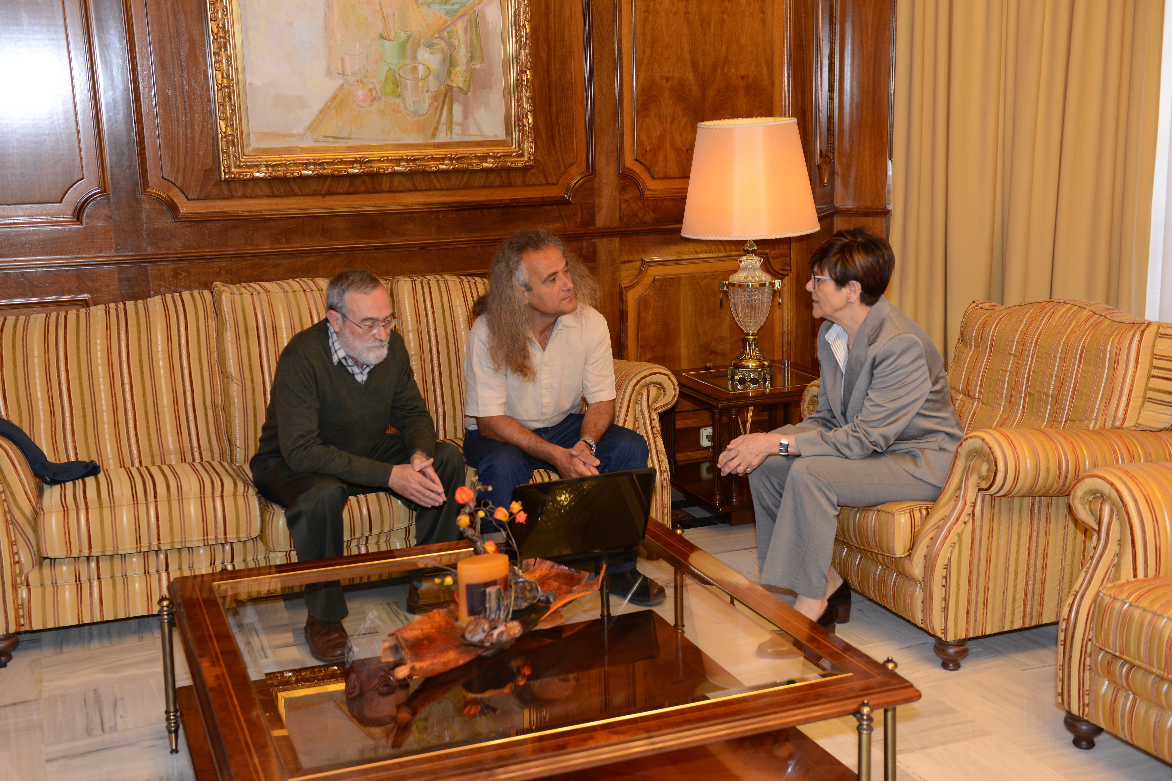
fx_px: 1432
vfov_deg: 30.5
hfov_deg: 44.5
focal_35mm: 44
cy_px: 390
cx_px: 586
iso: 800
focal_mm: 44
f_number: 3.5
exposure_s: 1/80
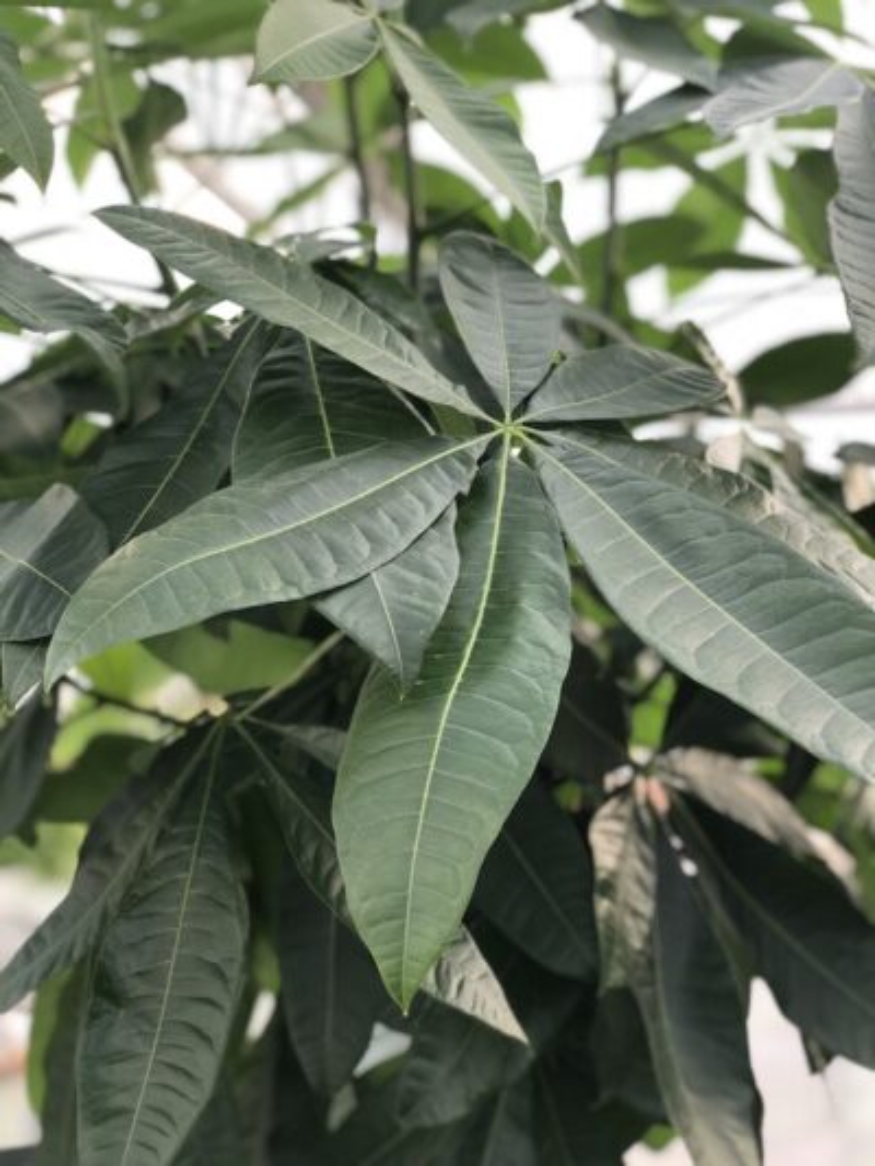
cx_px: 438
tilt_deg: +3.5
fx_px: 1752
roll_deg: +2.0
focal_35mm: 52
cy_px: 583
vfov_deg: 36.8
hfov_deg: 28.0
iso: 32
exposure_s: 1/50
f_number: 2.4
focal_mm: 6
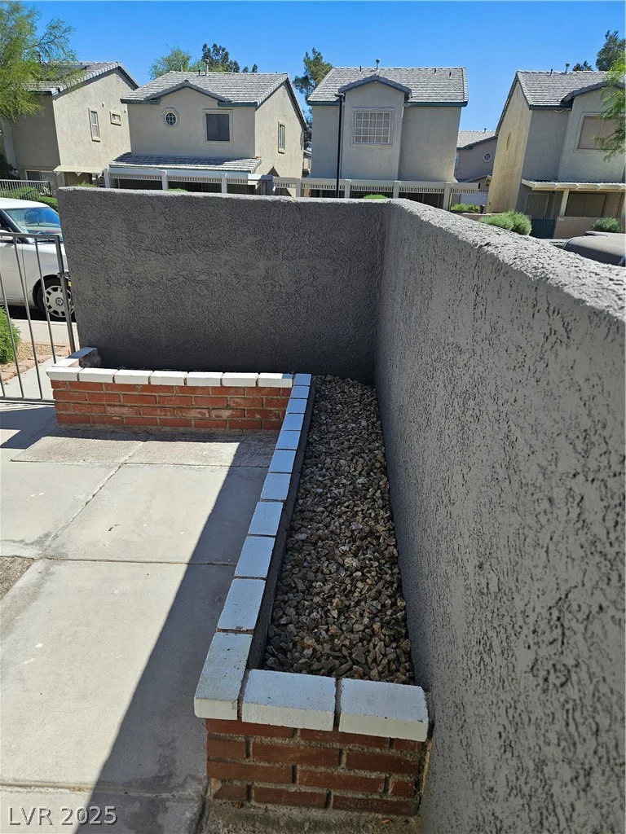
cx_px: 313
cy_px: 417
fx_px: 555
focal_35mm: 23
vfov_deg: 73.9
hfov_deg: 58.9
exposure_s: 1/2000
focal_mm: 5.4
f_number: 1.8
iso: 40
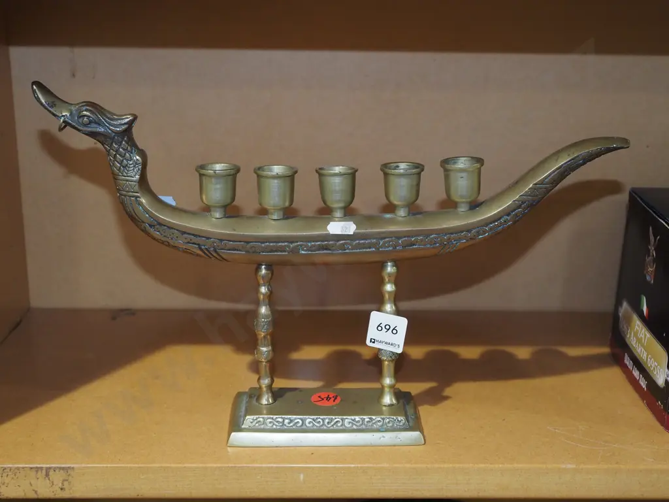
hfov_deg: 39.7
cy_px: 251
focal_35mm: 48
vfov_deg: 30.3
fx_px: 928
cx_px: 334
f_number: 5.6
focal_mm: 24
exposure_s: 1/60
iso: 1600
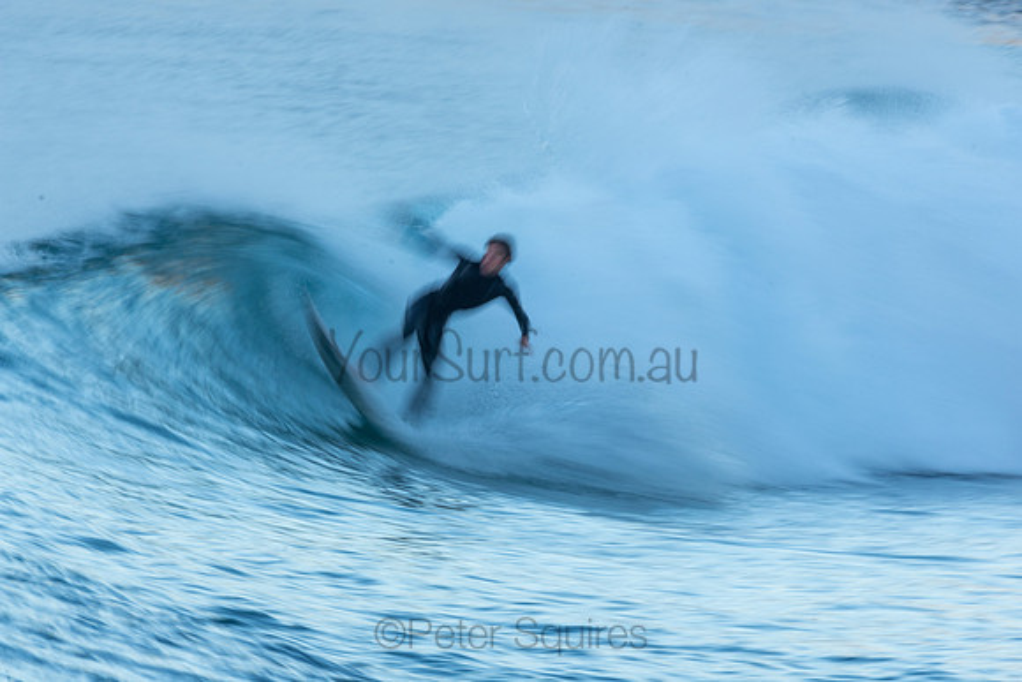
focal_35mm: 750
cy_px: 341
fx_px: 21296
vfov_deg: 1.8
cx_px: 511
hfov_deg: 2.7
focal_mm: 500
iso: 100
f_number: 20
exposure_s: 1/20
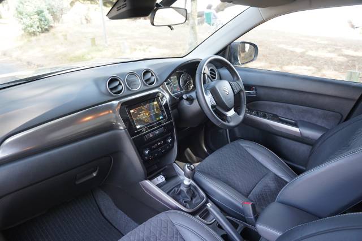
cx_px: 181
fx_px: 241
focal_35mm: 24
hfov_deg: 73.8
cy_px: 120
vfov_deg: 53.1
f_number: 4
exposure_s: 1/60
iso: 800
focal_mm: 24
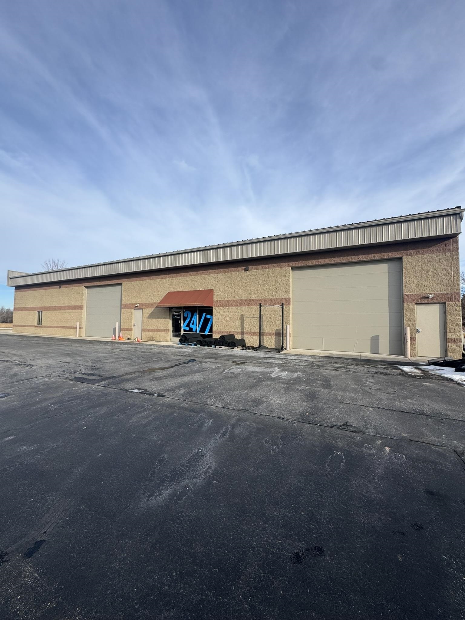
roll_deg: -1.2
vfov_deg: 102.1
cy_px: 310
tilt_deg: +2.4
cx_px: 232
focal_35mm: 14
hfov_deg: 85.7
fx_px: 251
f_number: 2.2
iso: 40
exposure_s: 1/1477
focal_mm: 2.22
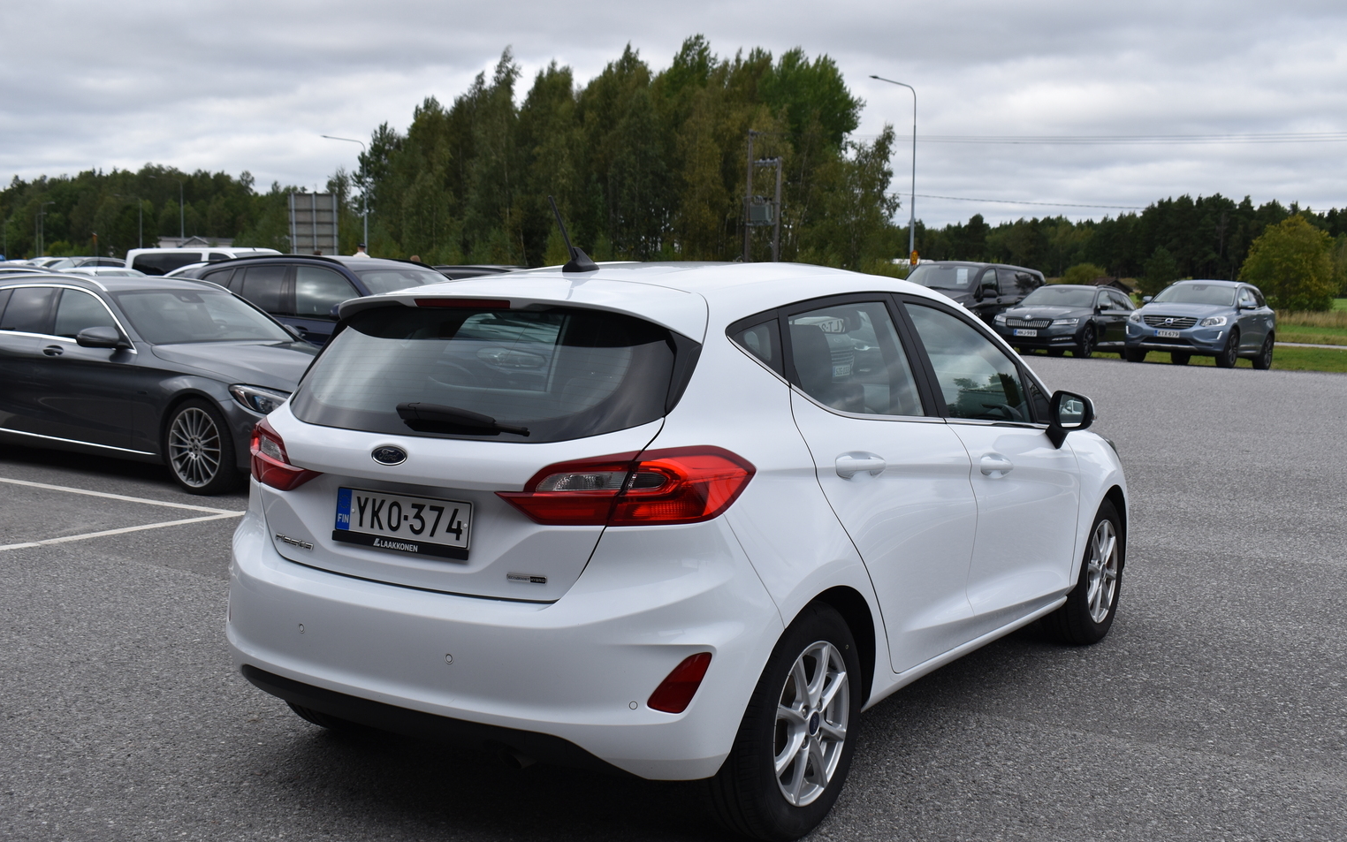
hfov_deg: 50.4
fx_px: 1432
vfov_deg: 32.8
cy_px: 463
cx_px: 679
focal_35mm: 39
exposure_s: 1/500
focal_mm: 24
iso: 200
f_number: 8
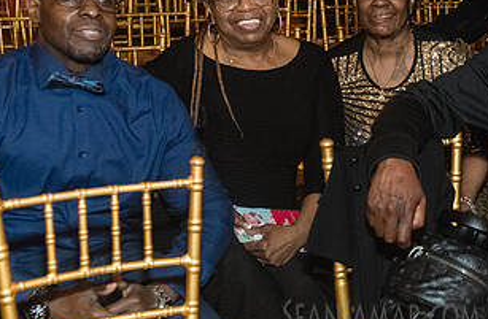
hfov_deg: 25.7
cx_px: 466
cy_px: 102
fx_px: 1024
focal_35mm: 76
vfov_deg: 17.7
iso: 5000
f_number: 3.2
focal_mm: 35
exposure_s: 1/200
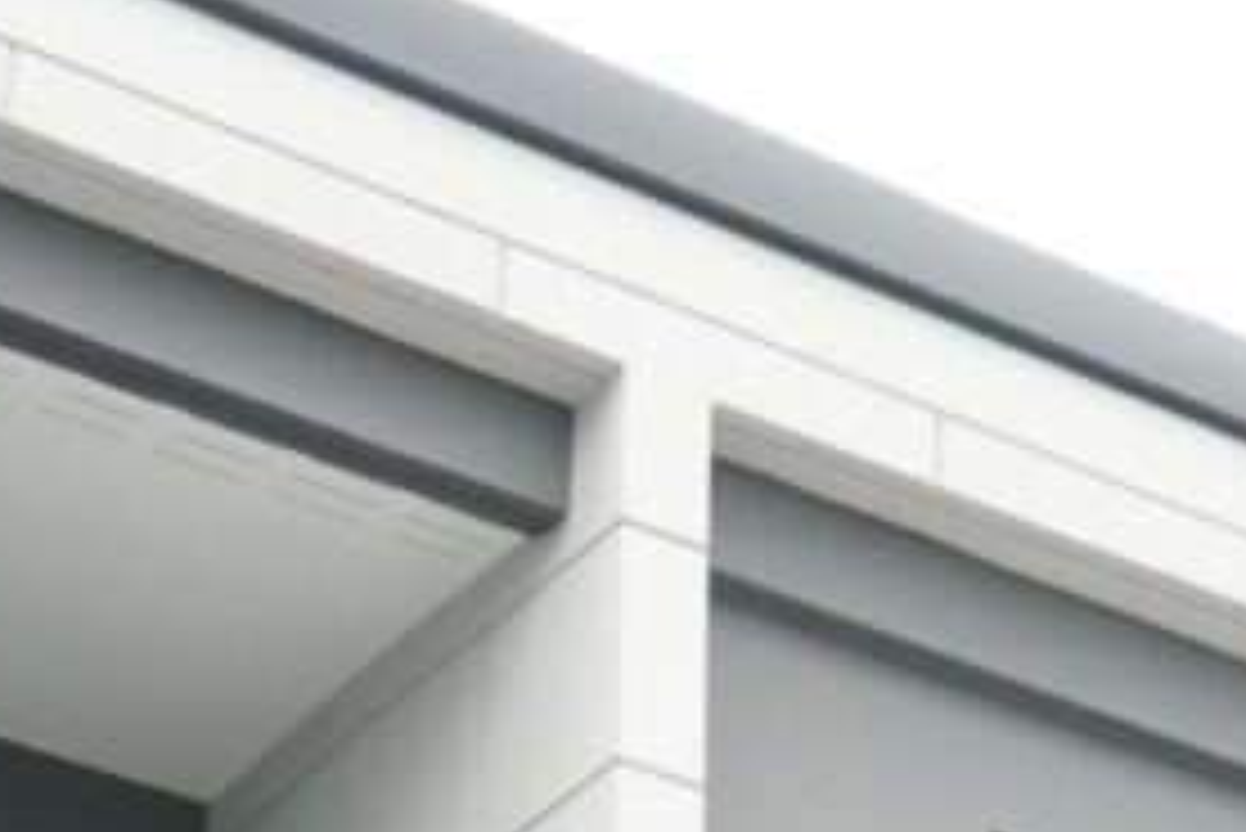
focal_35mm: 133
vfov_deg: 10.0
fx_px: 4605
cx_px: 1017
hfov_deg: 15.3
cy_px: 1230
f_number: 10
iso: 800
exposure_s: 1/160
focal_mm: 24
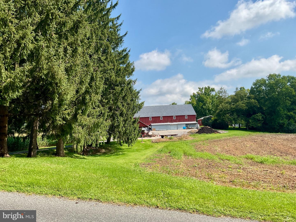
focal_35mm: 29
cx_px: 148
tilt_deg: +6.0
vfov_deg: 48.2
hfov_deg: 61.7
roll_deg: +1.9
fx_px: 248
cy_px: 111
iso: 16
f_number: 1.8
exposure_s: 1/1848
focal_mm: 3
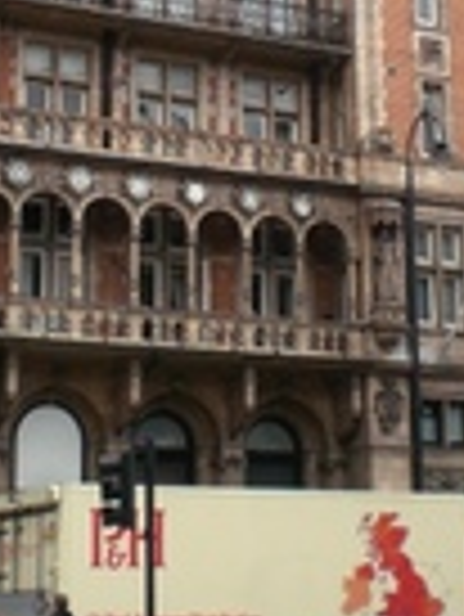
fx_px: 1731
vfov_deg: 19.8
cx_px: 313
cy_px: 58
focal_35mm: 97
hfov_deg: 15.2
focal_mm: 6.3
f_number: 4.4
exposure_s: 1/160
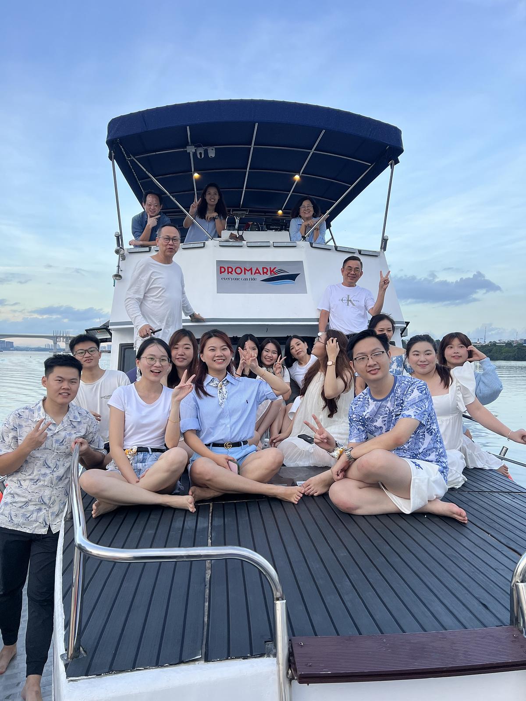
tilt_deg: +1.7
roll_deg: -0.8
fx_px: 527
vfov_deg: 67.3
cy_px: 350
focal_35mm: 26
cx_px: 263
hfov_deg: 53.1
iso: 64
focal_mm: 5.7
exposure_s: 1/121
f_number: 1.5
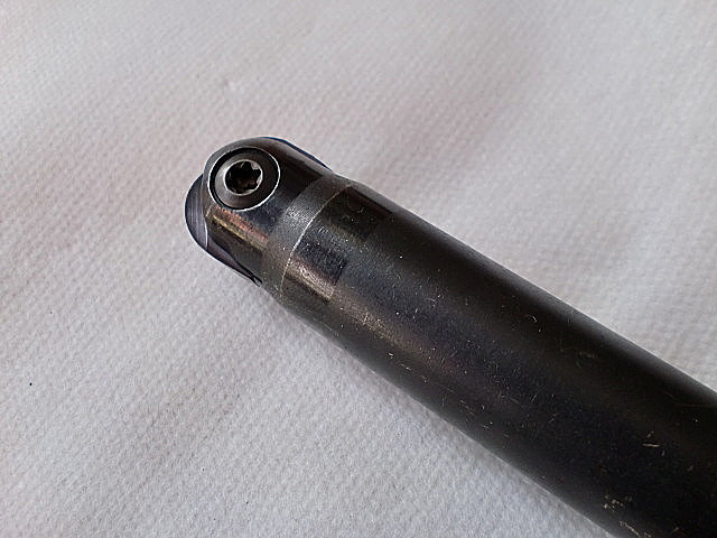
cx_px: 358
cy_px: 269
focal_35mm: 35
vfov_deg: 40.7
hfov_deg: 52.6
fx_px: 725
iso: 64
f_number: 3.1
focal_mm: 6.3
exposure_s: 1/60
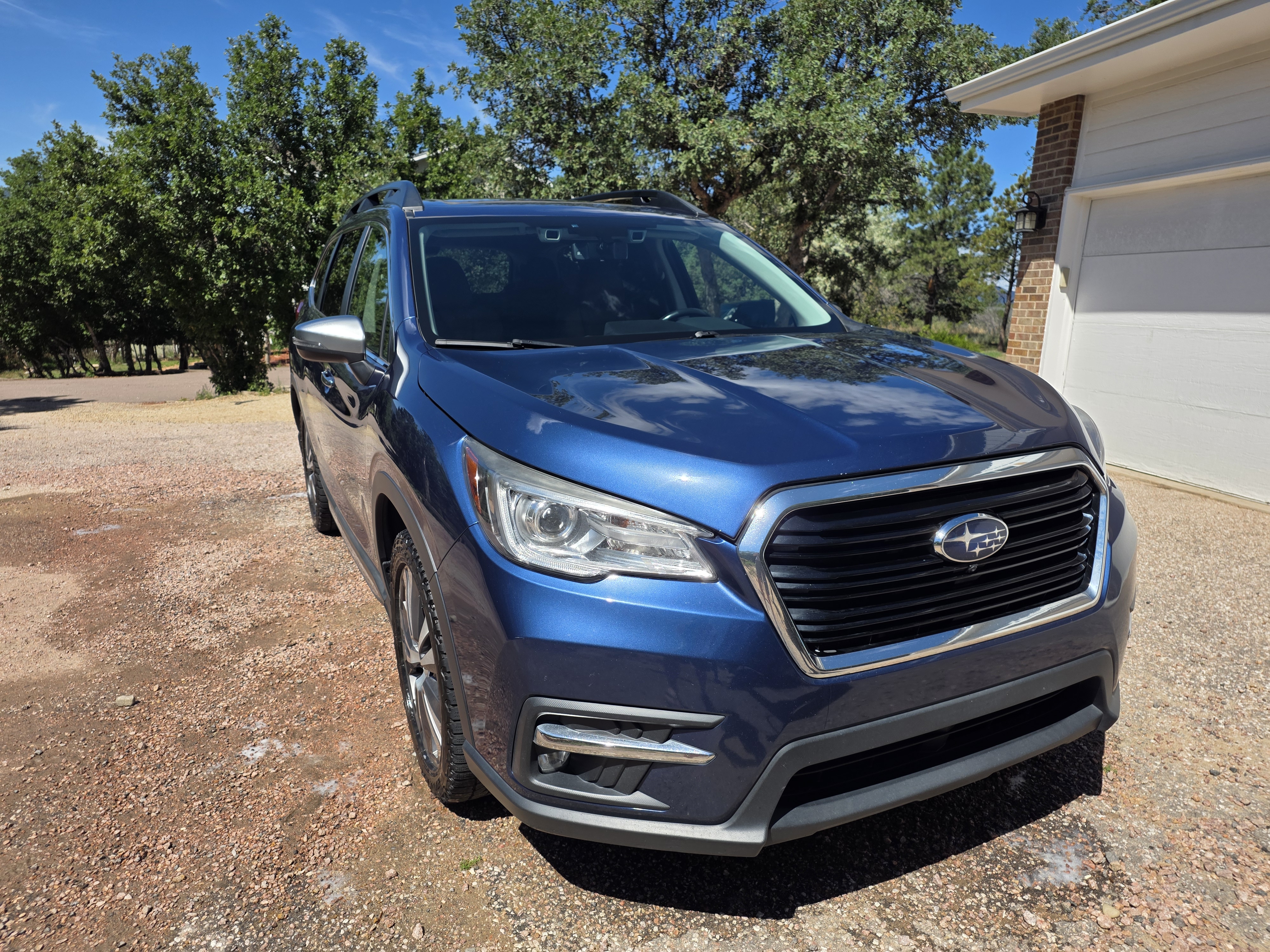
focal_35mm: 23
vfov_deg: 58.9
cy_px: 476
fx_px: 844
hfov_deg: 73.9
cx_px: 635
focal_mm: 6.25
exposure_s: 1/4889
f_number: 1.7
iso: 80
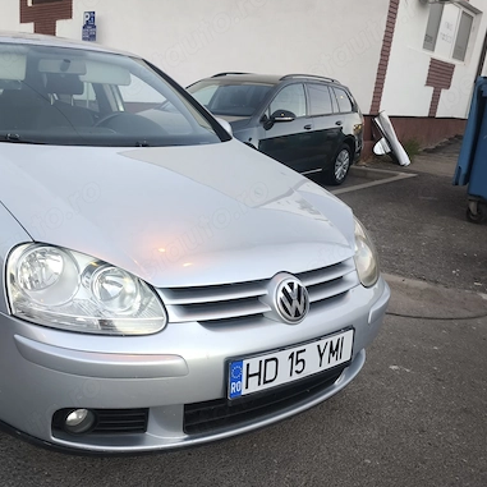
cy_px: 258
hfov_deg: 49.0
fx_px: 509
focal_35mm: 32
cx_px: 118
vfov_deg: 51.1
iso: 250
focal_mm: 6.57
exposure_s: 1/50
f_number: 1.6
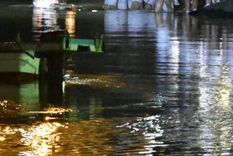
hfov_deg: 2.3
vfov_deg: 1.5
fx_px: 5818
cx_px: 181
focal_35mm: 898
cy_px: 28
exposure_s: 1/60
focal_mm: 260
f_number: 5.6
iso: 12800
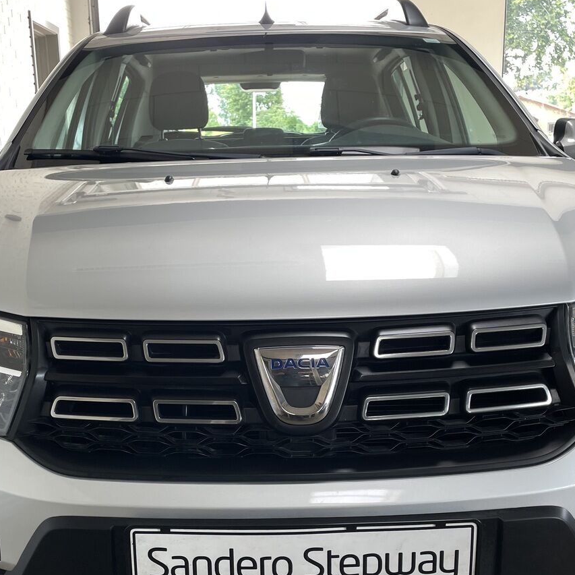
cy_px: 357
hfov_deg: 36.7
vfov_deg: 36.6
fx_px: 864
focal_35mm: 46
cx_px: 243
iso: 50
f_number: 1.6
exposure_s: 1/121
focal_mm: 4.2
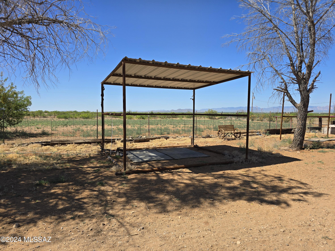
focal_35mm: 23
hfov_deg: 73.9
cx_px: 168
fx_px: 223
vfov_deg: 58.9
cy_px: 126
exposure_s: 1/848
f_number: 1.7
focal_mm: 6.3
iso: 12
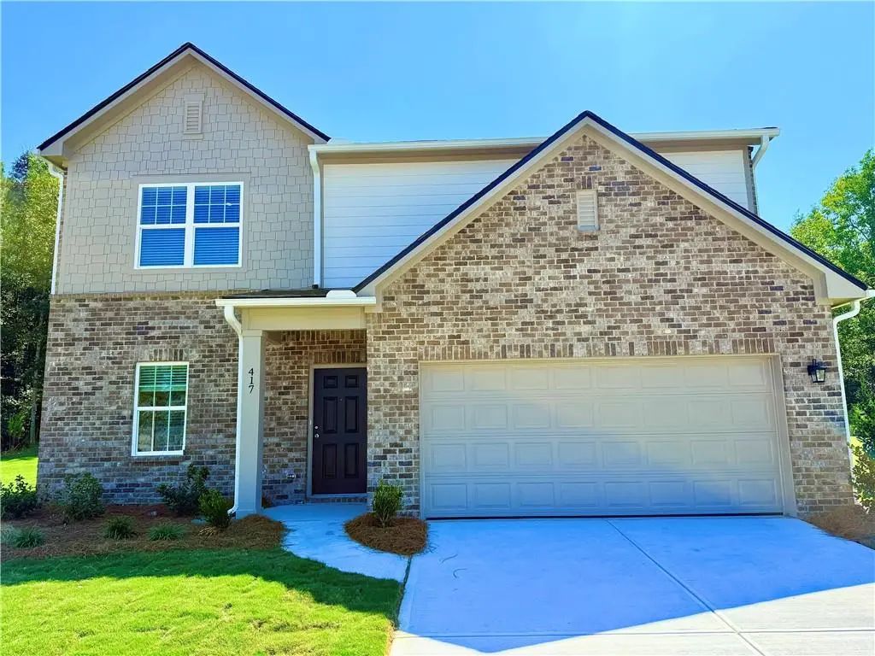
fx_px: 607
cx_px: 438
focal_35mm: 24
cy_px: 328
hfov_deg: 71.6
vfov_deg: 56.8
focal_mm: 6.76
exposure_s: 1/3145
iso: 80
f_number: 1.78
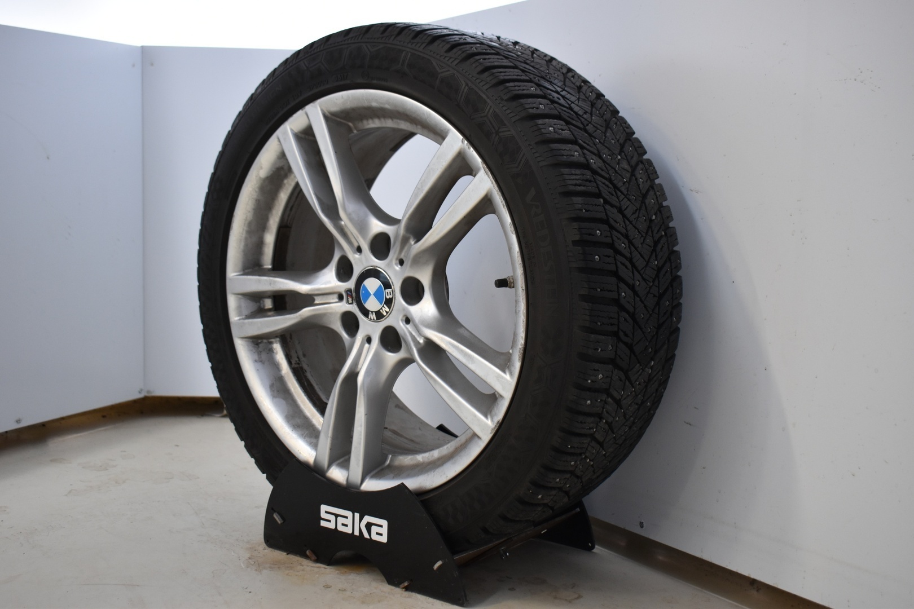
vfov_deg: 30.8
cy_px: 304
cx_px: 457
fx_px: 1104
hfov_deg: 45.0
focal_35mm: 44
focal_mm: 29
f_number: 4.2
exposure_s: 1/60
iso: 800
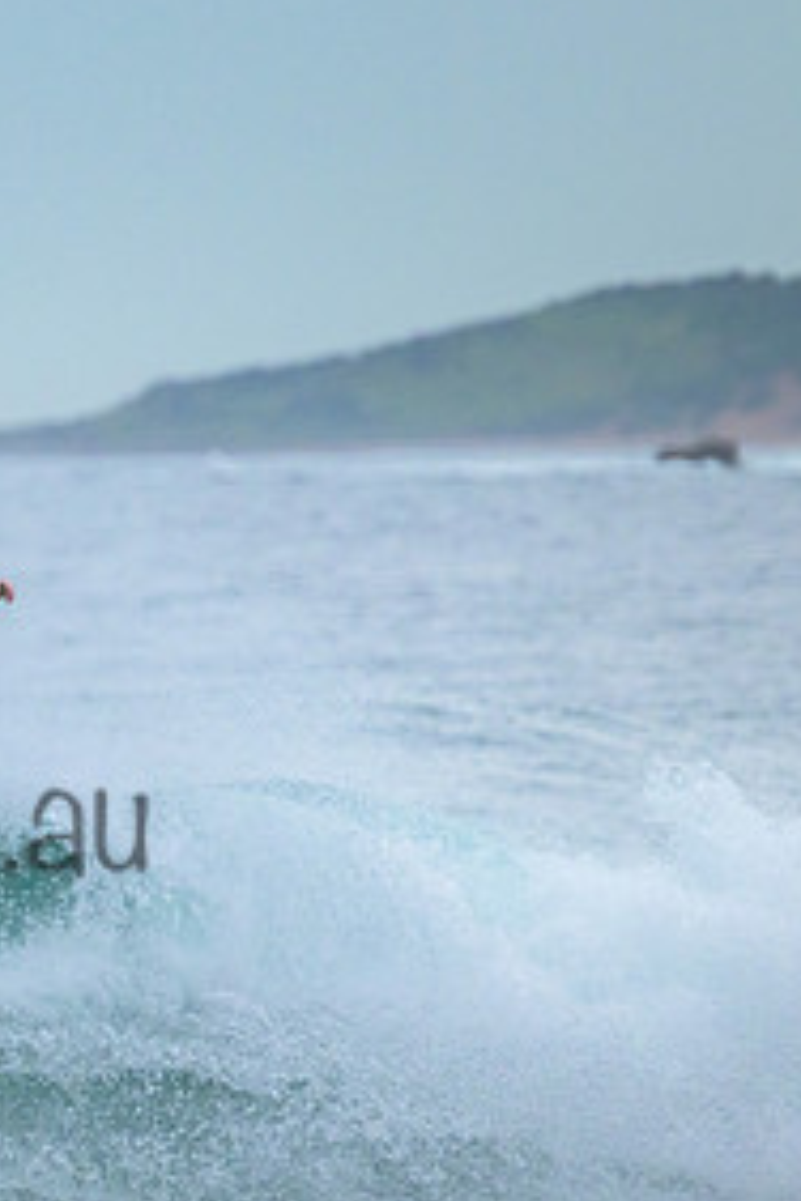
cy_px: 773
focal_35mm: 1275
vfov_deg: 1.6
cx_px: -303
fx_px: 42550
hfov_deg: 1.1
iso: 3200
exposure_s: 1/1250
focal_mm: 620
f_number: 11
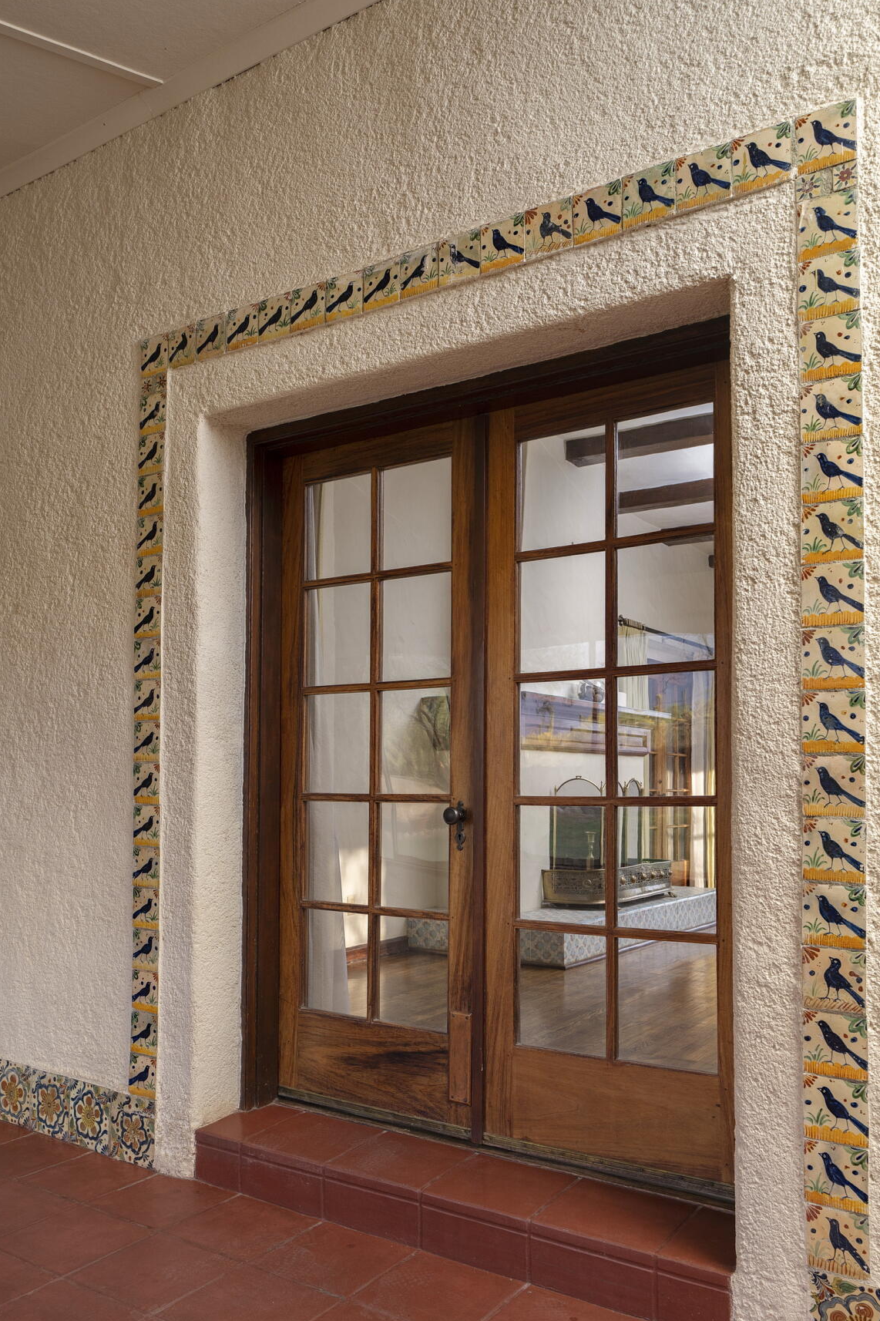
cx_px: 435
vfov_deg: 65.3
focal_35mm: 28
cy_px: 724
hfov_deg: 46.4
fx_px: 1027
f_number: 5.6
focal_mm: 24
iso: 200
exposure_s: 1/40
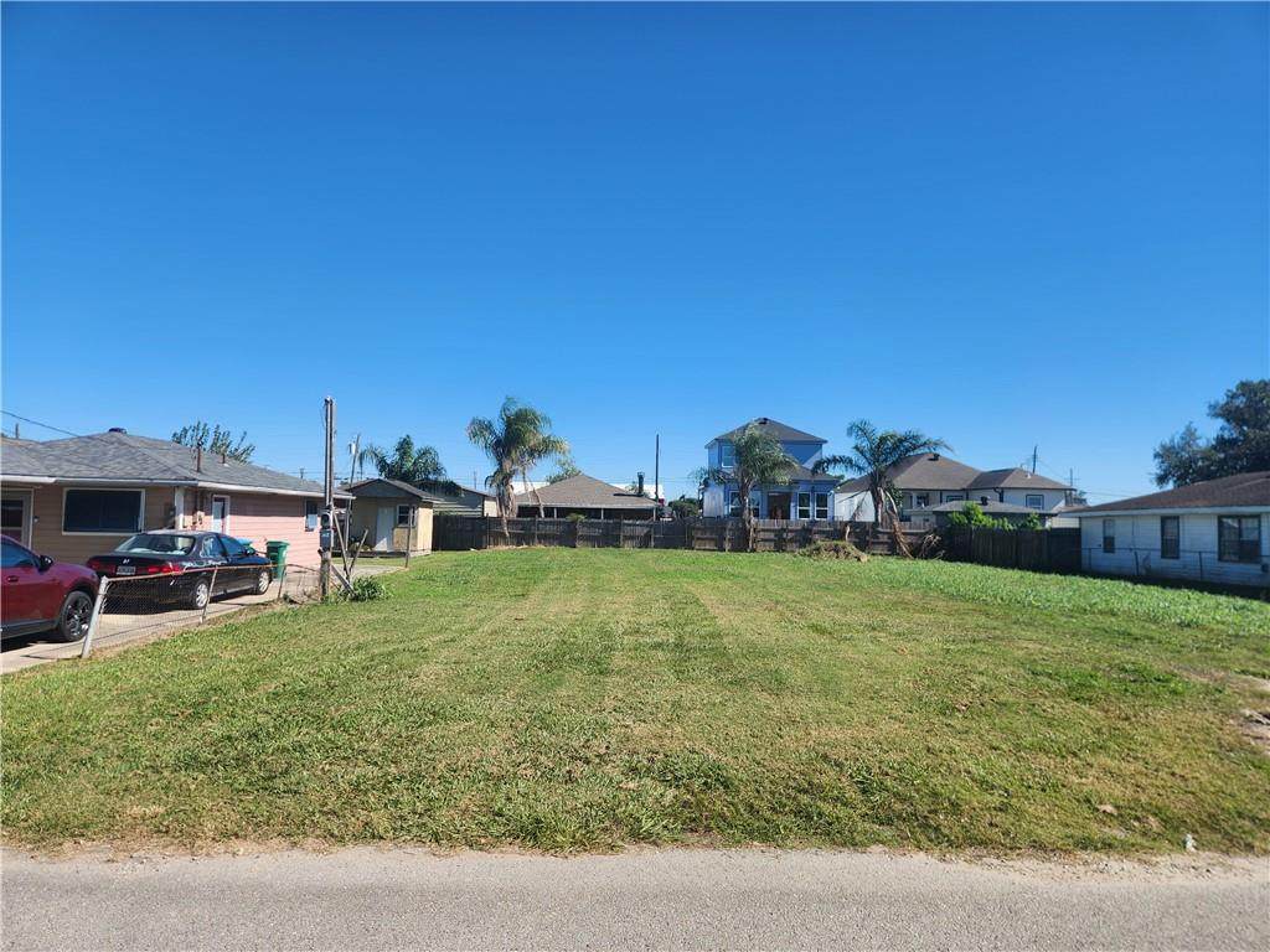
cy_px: 476
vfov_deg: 58.9
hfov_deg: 73.9
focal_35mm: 23
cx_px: 635
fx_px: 844
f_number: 1.8
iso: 20
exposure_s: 1/1597
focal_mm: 5.4
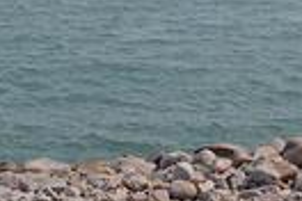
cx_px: 142
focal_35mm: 184
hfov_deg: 11.2
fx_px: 1543
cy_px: -64
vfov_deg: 7.4
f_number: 6.3
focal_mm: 38
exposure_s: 1/1250
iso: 250
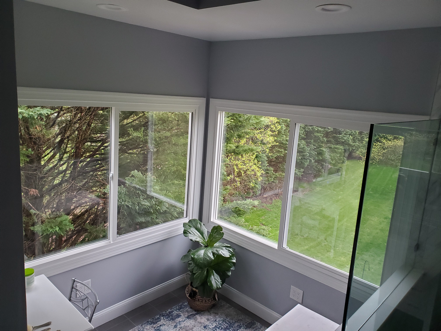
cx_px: 220
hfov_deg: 67.3
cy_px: 166
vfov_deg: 53.1
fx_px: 331
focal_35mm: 26
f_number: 2.4
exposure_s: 1/39
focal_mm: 4.3
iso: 320
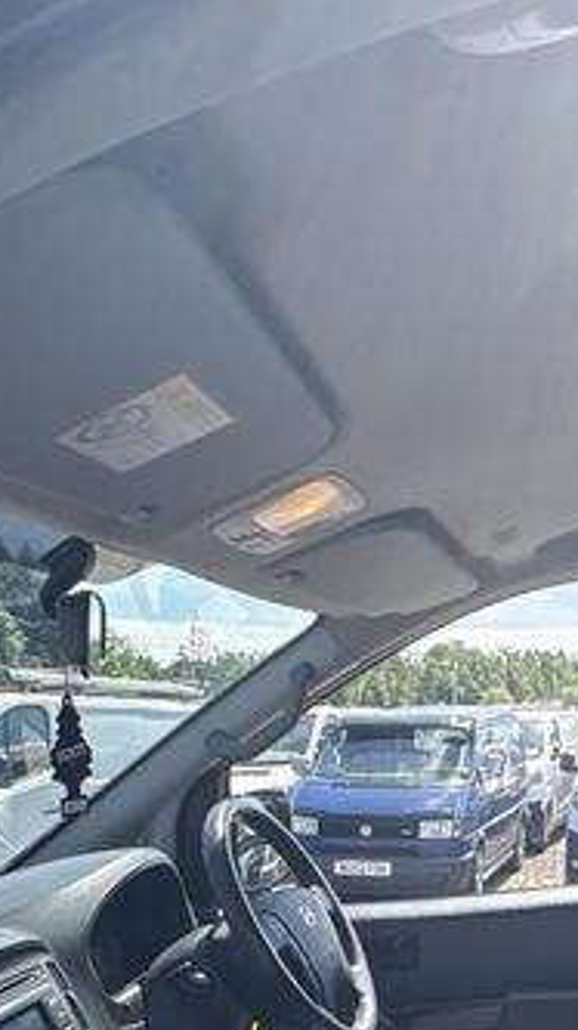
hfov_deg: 28.9
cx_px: 325
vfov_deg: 43.2
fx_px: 1119
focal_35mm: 41
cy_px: 1005
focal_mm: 2.22
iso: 64
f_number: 2.2
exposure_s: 1/804
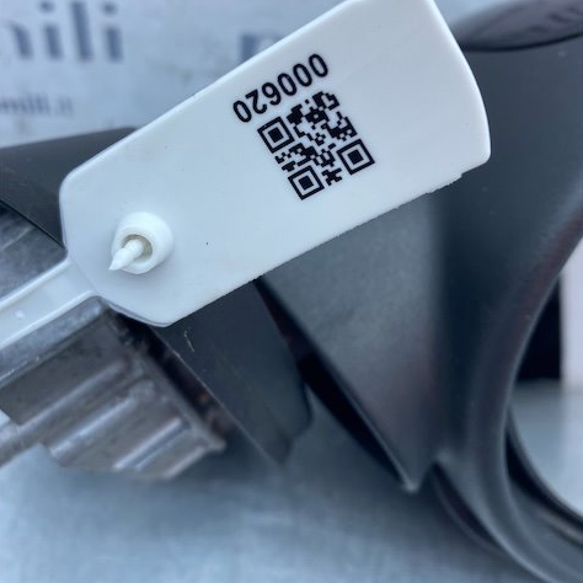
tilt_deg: -39.7
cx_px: 293
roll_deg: -17.3
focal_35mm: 31
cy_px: 202
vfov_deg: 51.7
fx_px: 591
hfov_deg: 52.5
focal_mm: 4.25
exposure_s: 1/594
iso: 32
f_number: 1.8
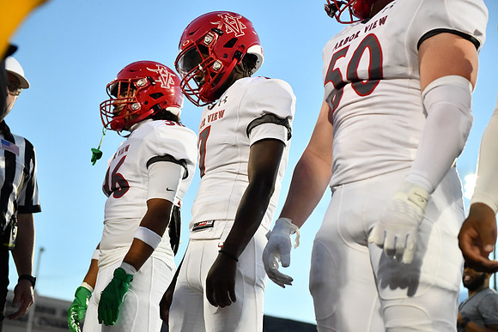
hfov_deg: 32.4
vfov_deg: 21.9
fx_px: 858
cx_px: 249
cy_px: 166
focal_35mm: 62
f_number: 3.2
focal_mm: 62
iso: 10000
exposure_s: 1/2500
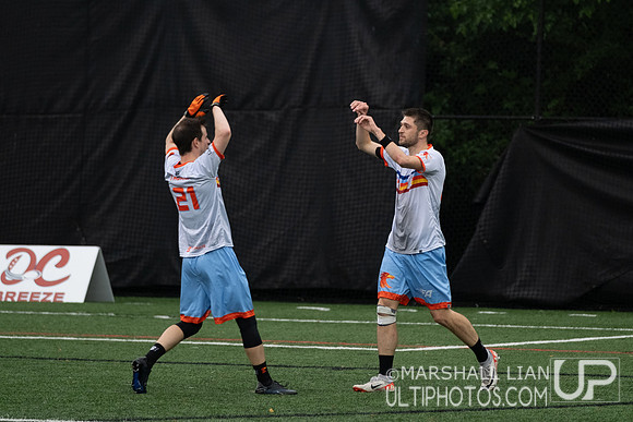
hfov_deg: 6.6
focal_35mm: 311
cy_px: 168
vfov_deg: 4.4
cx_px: 365
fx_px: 5474
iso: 640
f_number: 2.8
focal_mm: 140
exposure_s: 1/1000
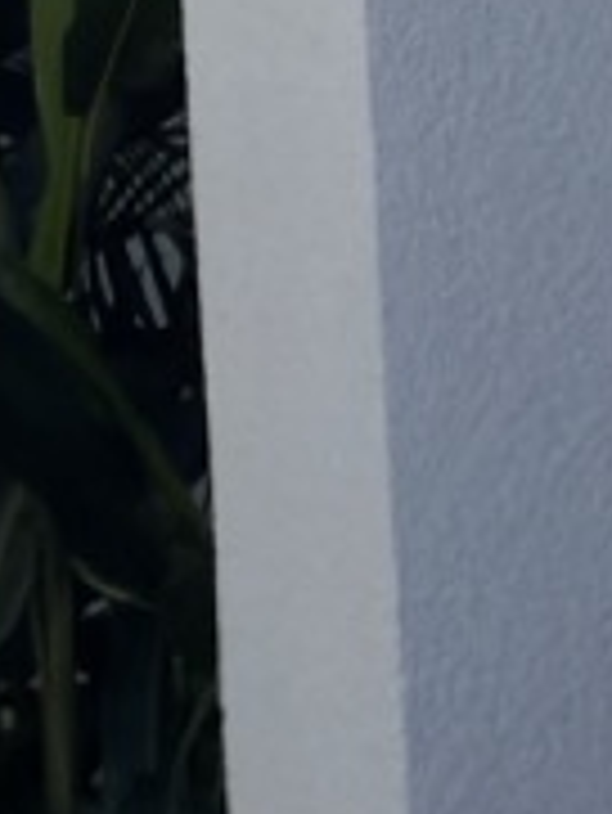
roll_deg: -0.4
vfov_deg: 6.9
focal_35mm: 276
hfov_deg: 5.0
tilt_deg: +8.6
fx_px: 6498
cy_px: -998
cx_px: -1454
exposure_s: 1/4854
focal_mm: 6.76
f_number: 1.78
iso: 100
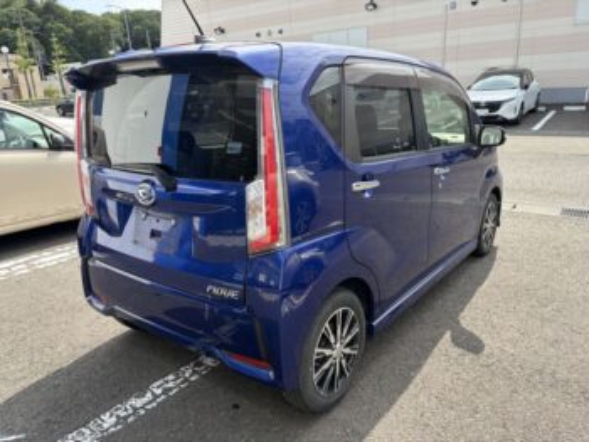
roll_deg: +3.1
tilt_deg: -17.3
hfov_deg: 67.3
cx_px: 294
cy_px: 221
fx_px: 443
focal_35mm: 26
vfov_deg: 53.1
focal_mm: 5.96
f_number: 1.6
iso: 64
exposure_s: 1/1420
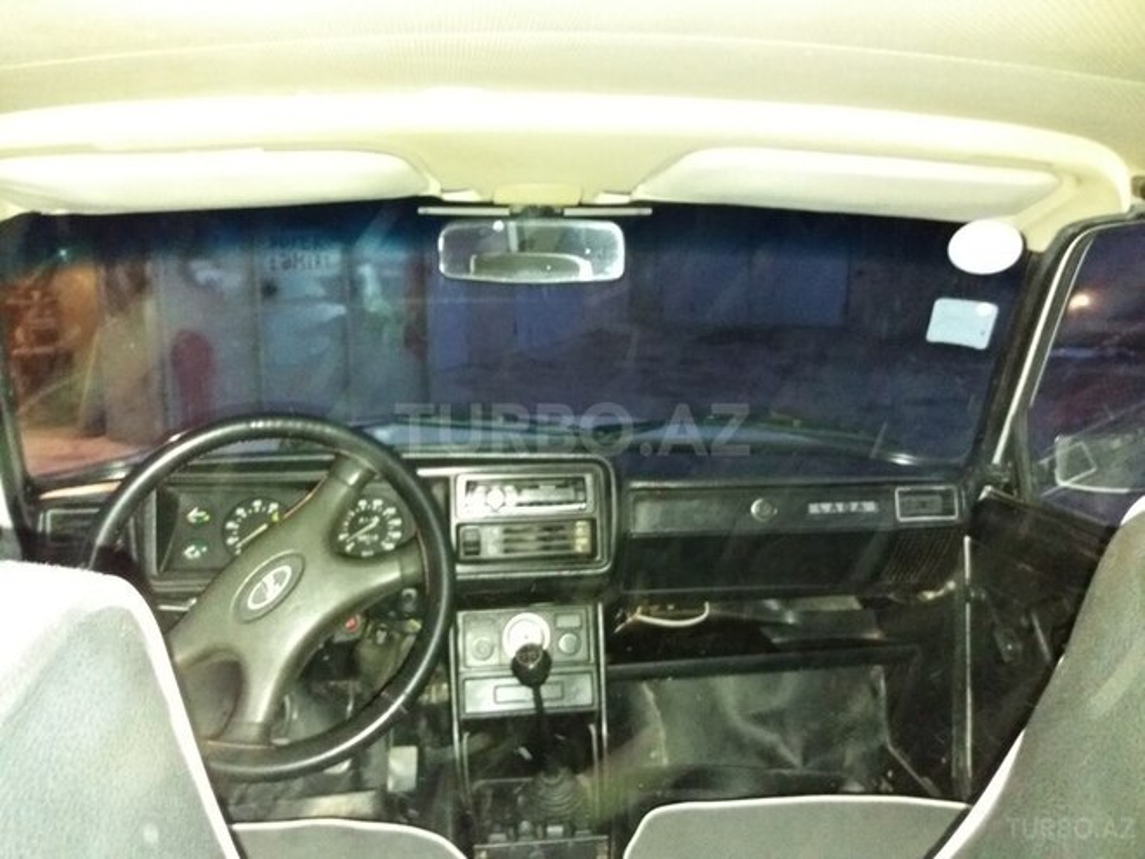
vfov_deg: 49.7
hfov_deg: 63.4
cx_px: 572
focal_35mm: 28
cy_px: 430
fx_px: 926
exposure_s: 1/15
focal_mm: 3.7
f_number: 1.9
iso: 800
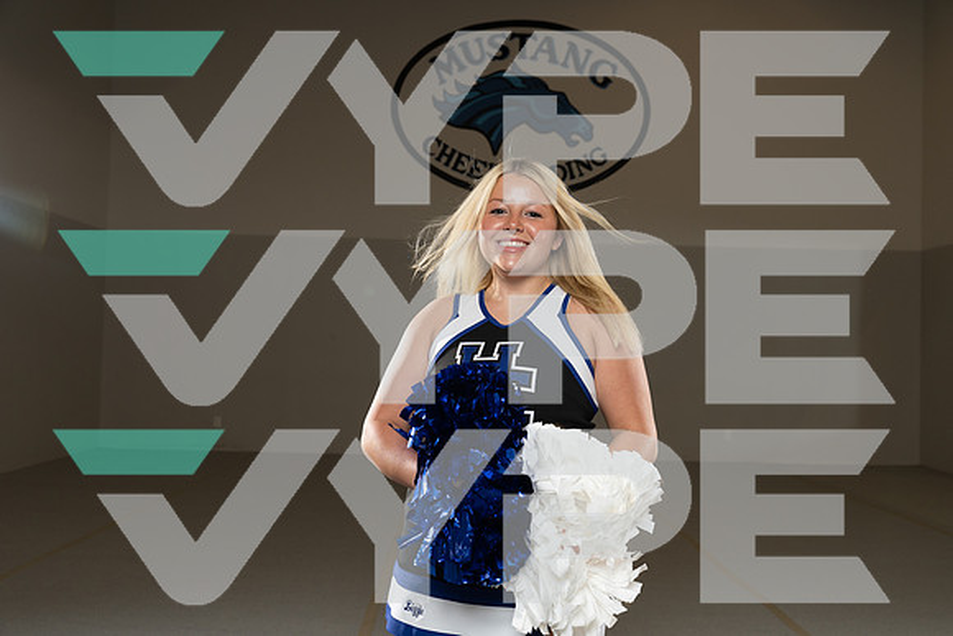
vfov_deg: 37.9
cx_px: 476
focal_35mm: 35
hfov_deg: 54.4
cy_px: 318
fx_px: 927
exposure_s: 1/250
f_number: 5.6
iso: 500
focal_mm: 35
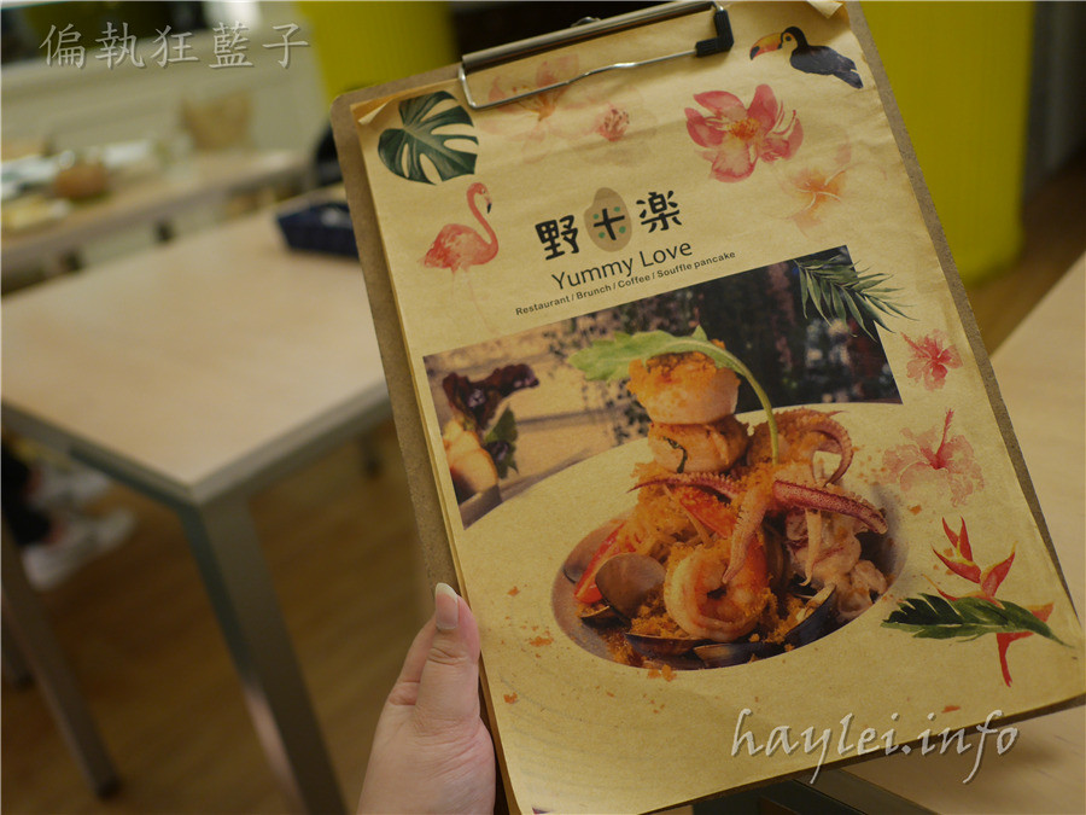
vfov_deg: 46.8
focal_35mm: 30
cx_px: 543
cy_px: 408
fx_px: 941
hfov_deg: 60.0
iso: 320
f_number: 1.7
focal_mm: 15
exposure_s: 1/60
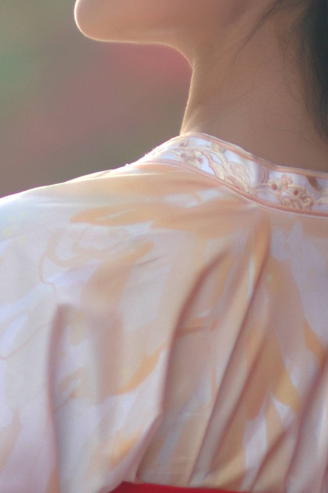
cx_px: 70
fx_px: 13840
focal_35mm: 1011
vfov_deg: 2.0
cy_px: 201
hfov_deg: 1.4
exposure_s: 1/250
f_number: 2.8
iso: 100
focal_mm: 200
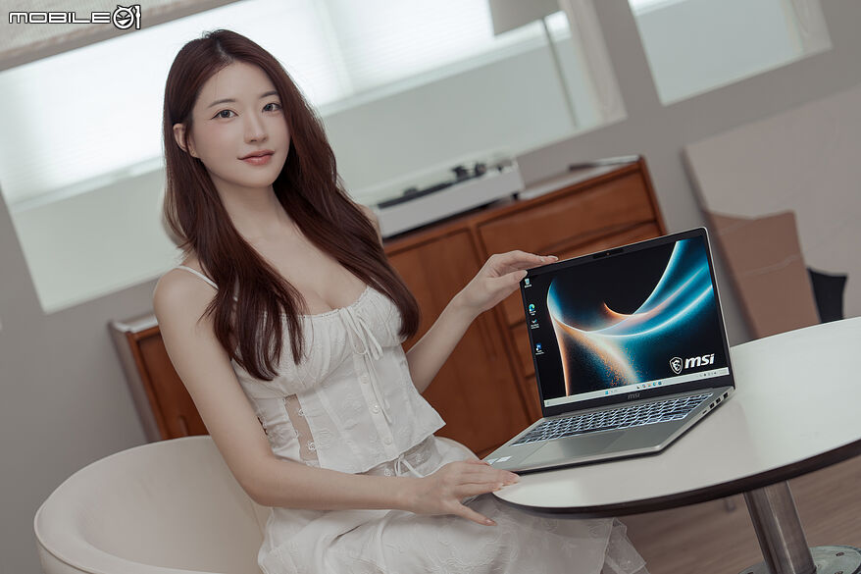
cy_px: 287
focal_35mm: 70
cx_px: 430
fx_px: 1674
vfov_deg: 19.4
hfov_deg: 28.8
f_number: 2.8
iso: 800
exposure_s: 1/80
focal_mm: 70
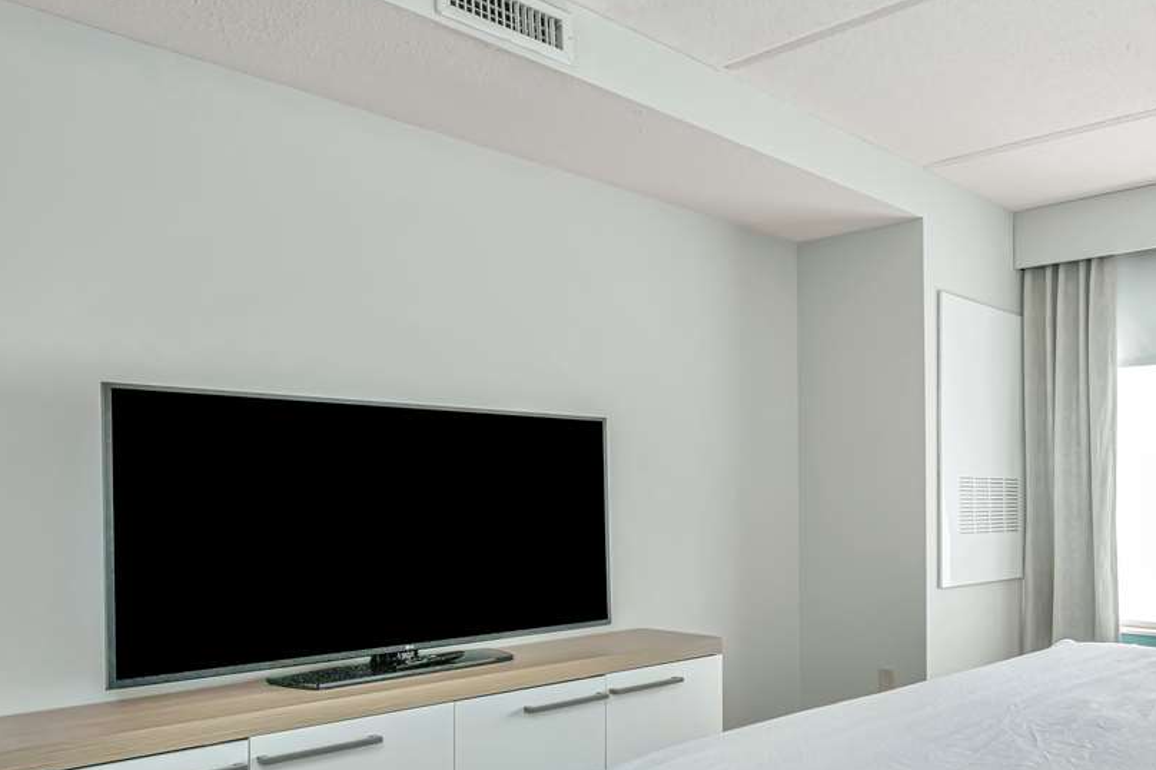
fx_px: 835
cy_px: 471
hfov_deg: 61.6
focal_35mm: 26
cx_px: 977
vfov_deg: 49.1
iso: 400
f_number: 11
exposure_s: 1/200
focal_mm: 14
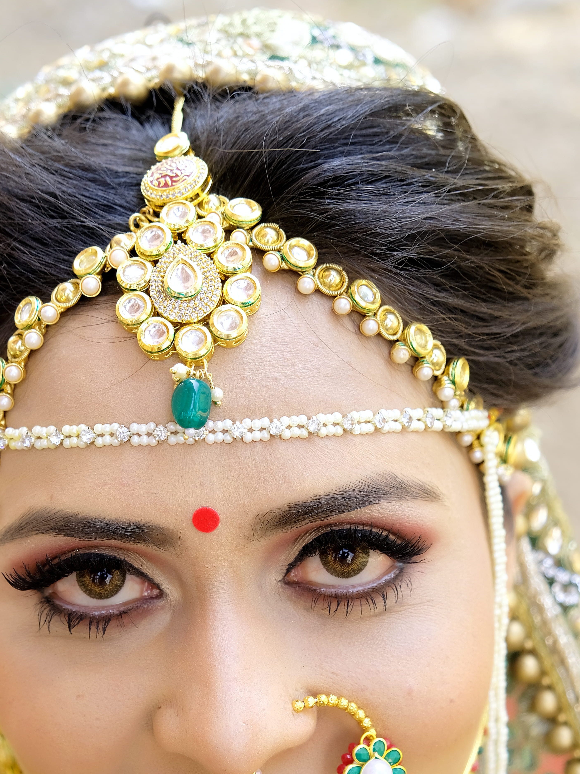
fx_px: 2212
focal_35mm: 99
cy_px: 616
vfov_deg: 19.6
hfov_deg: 14.9
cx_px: 208
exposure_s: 1/125
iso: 250
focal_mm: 42.5
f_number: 4.5
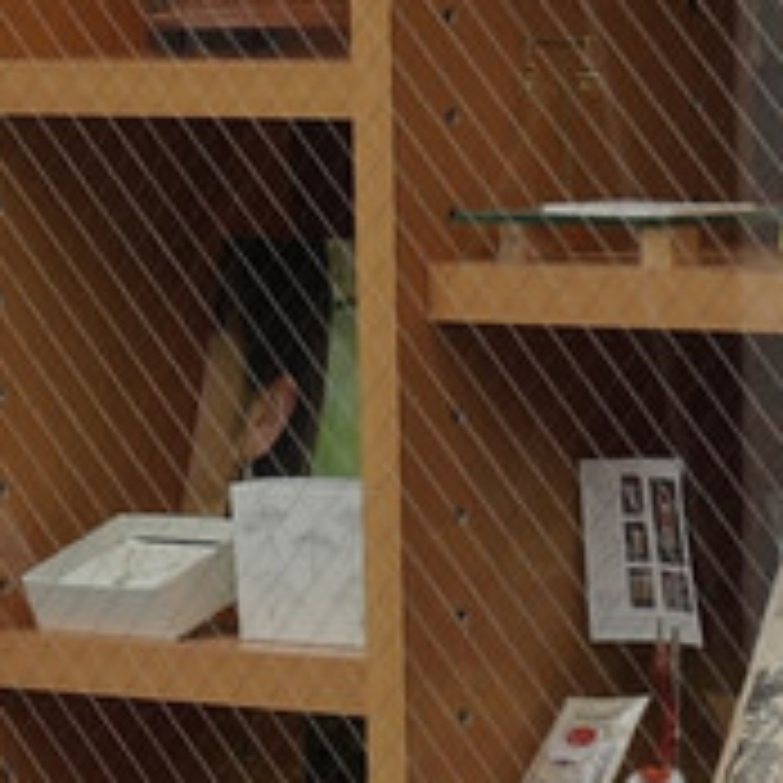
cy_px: -137
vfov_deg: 4.1
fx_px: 11030
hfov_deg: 3.9
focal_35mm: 431
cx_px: -1526
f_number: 4
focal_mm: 43
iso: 100
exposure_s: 1/200
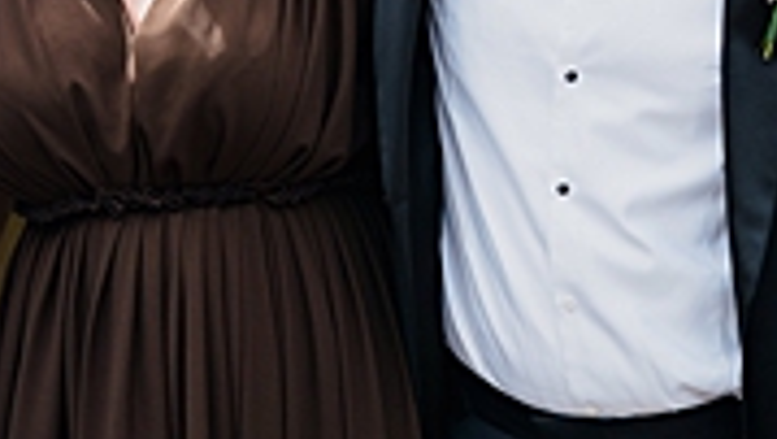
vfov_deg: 5.5
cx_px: -48
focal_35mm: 219
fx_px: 4515
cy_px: -100
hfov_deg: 9.7
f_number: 5.6
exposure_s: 1/250
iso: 125
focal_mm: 50
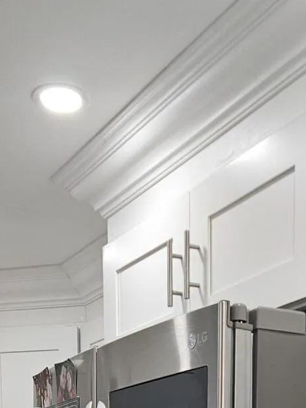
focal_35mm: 75
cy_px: 632
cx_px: 178
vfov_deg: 21.3
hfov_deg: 19.6
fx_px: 884
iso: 125
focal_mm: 5.4
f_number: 1.8
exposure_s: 1/120
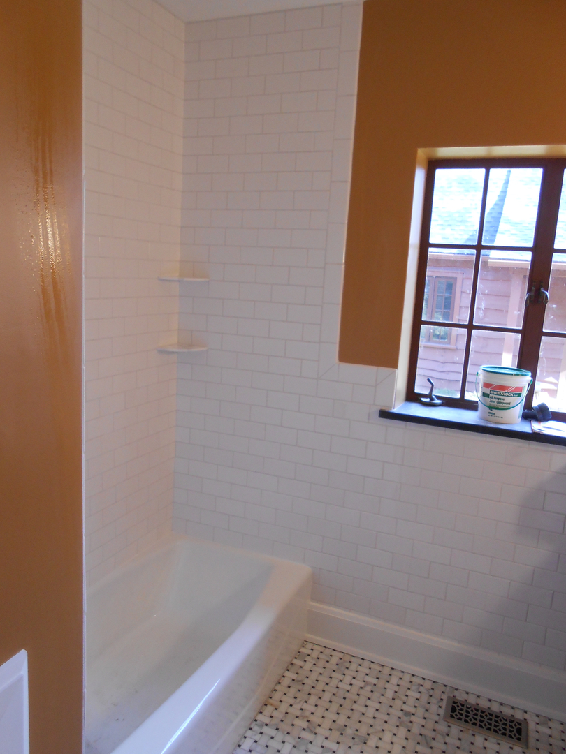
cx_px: 283
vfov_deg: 67.3
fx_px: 567
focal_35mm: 26
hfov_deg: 53.1
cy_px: 377
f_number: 3.5
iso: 200
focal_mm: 4.6
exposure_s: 1/30
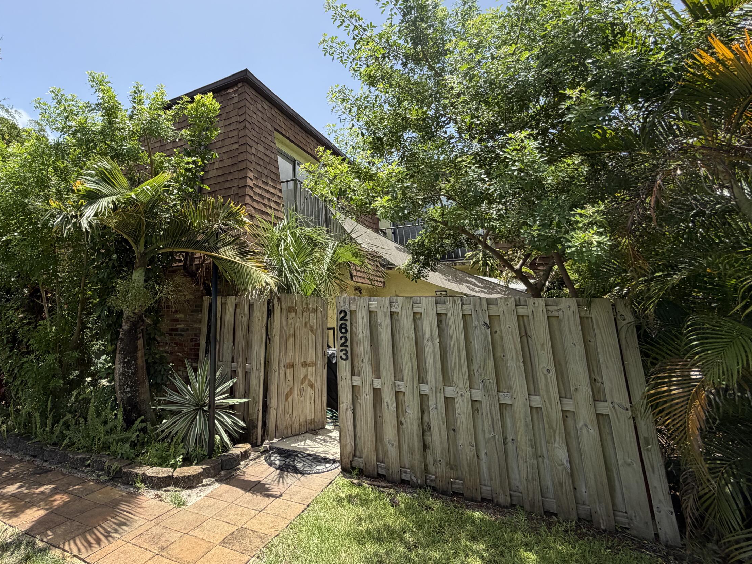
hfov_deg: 82.4
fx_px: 413
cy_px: 208
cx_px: 264
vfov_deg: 67.5
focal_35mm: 19
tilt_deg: +16.4
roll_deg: -0.4
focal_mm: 2.22
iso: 40
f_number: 2.2
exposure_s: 1/770
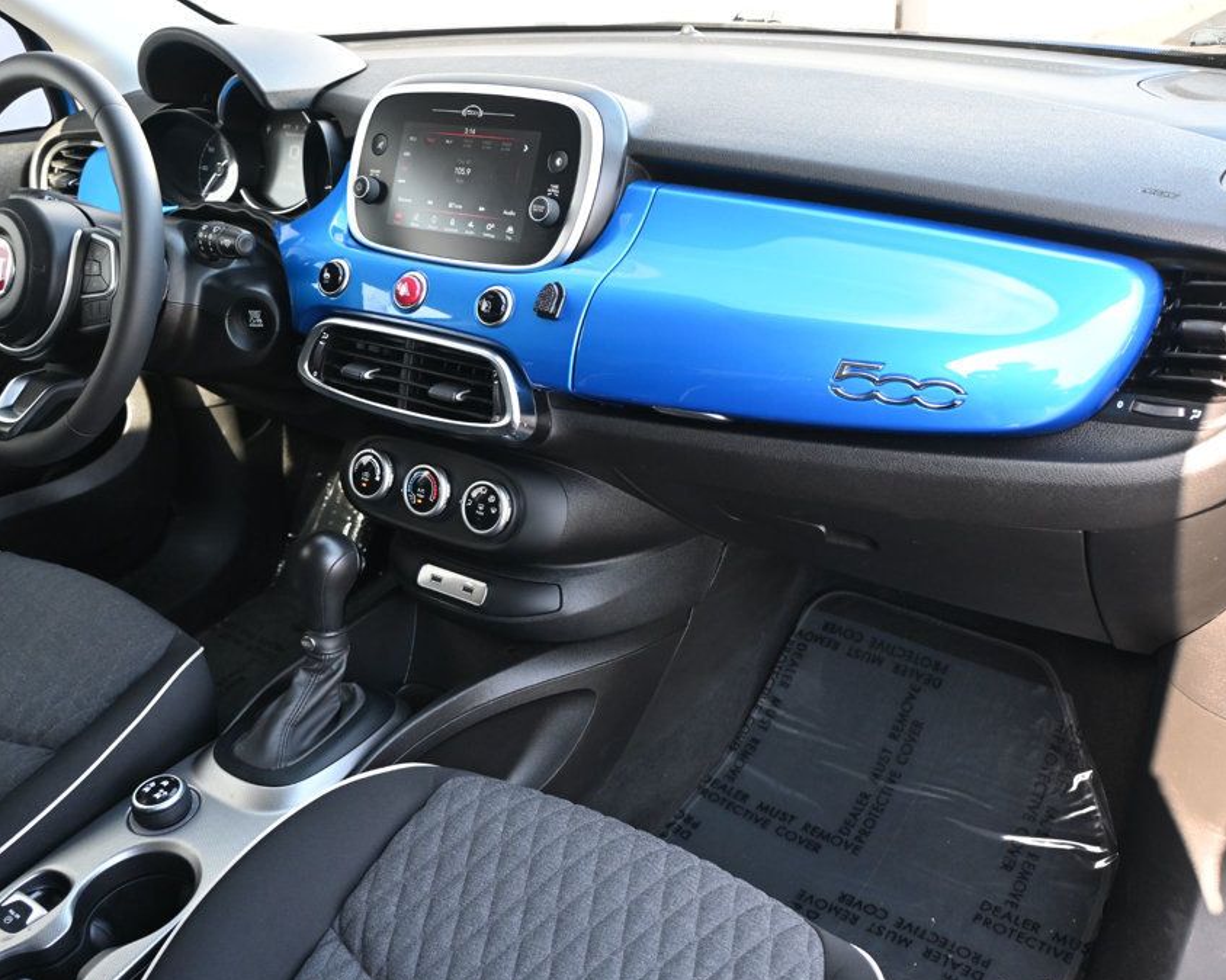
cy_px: 494
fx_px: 1208
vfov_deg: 44.2
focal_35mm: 33
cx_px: 603
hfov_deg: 53.8
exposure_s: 1/125
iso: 900
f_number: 3.8
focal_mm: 19.5
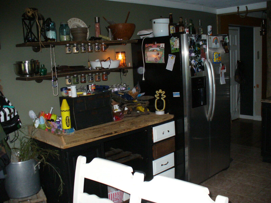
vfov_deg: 38.7
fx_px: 290
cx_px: 136
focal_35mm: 37
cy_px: 102
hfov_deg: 50.1
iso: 300
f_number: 2.8
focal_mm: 6.1
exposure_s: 1/60
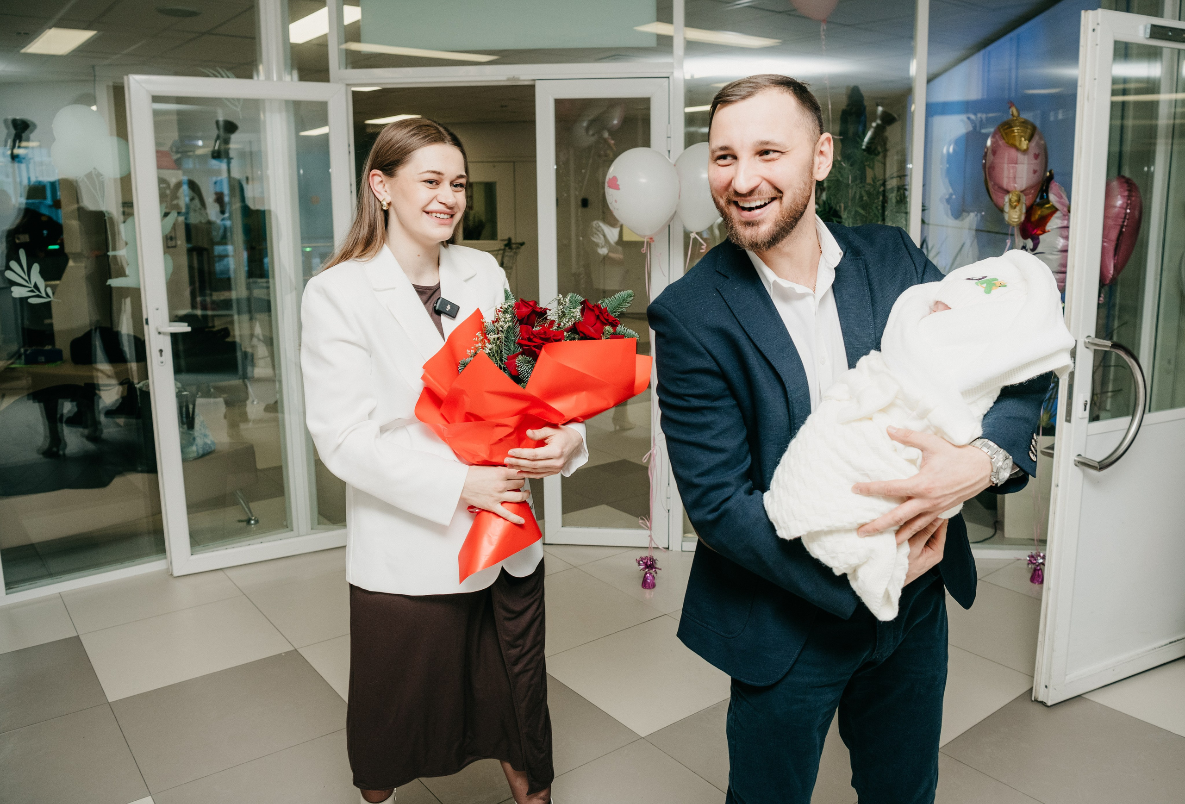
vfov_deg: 47.6
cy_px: 370
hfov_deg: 66.0
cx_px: 651
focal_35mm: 27
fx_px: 910
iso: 320
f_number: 4.5
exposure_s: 1/160
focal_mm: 24
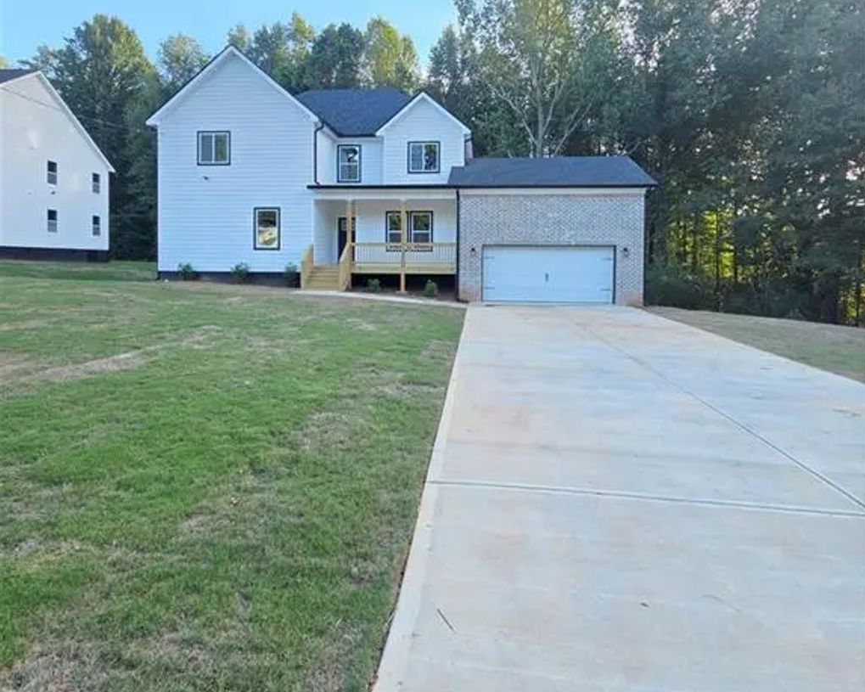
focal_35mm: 17
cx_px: 434
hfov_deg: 89.6
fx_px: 435
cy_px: 266
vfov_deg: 75.8
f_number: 2.2
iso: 50
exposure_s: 1/135
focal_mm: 2.2
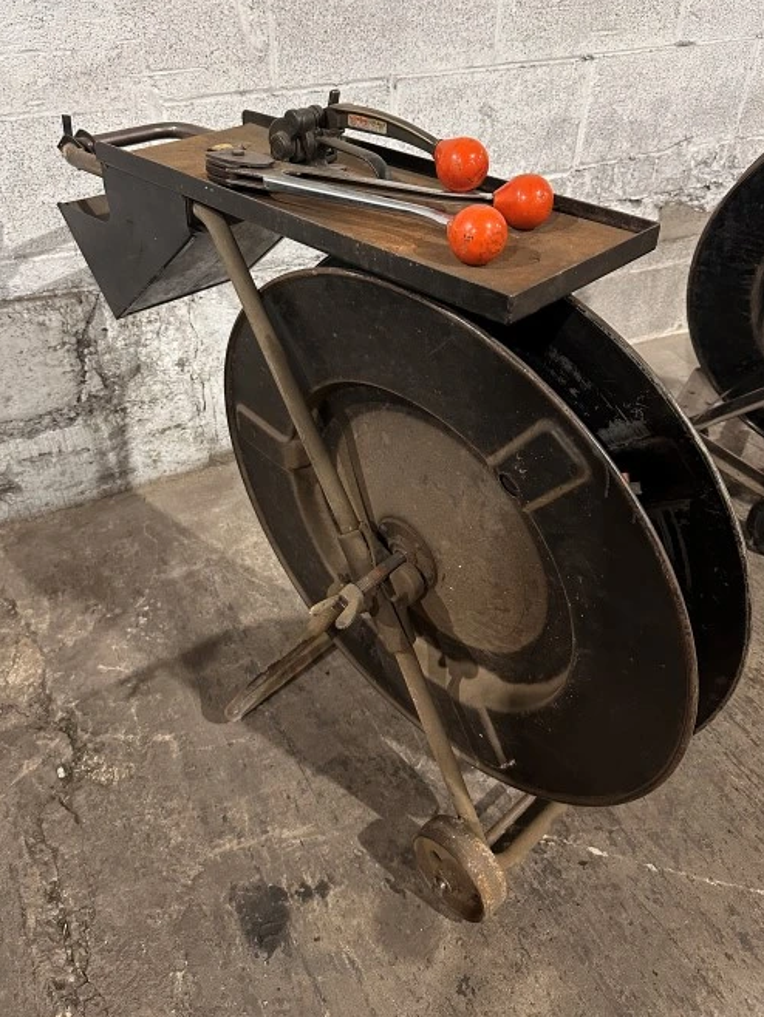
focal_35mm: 28
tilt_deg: -34.7
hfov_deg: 49.7
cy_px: 437
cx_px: 343
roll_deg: +0.0
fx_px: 823
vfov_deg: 63.1
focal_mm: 6.86
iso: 400
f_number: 1.78
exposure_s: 1/60
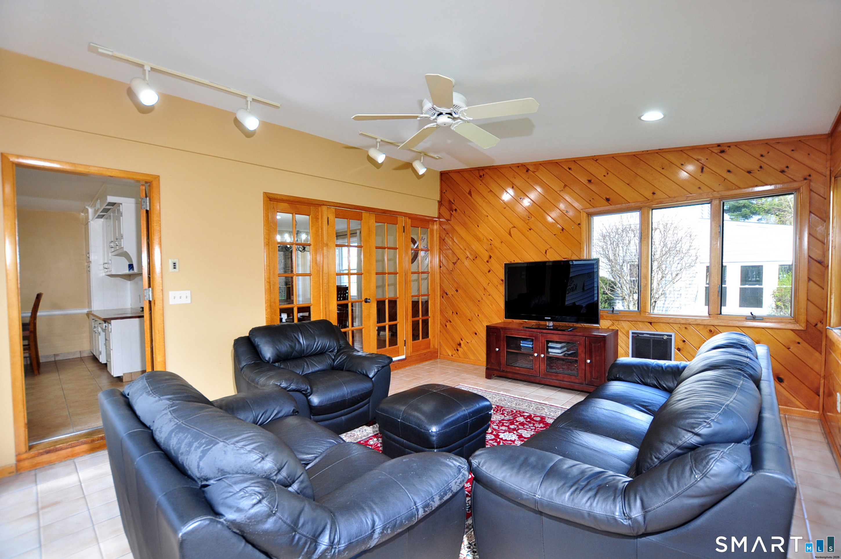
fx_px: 350
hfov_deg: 100.5
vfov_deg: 77.2
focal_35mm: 15
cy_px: 280
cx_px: 420
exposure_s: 1/40
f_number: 4
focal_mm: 10
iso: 250
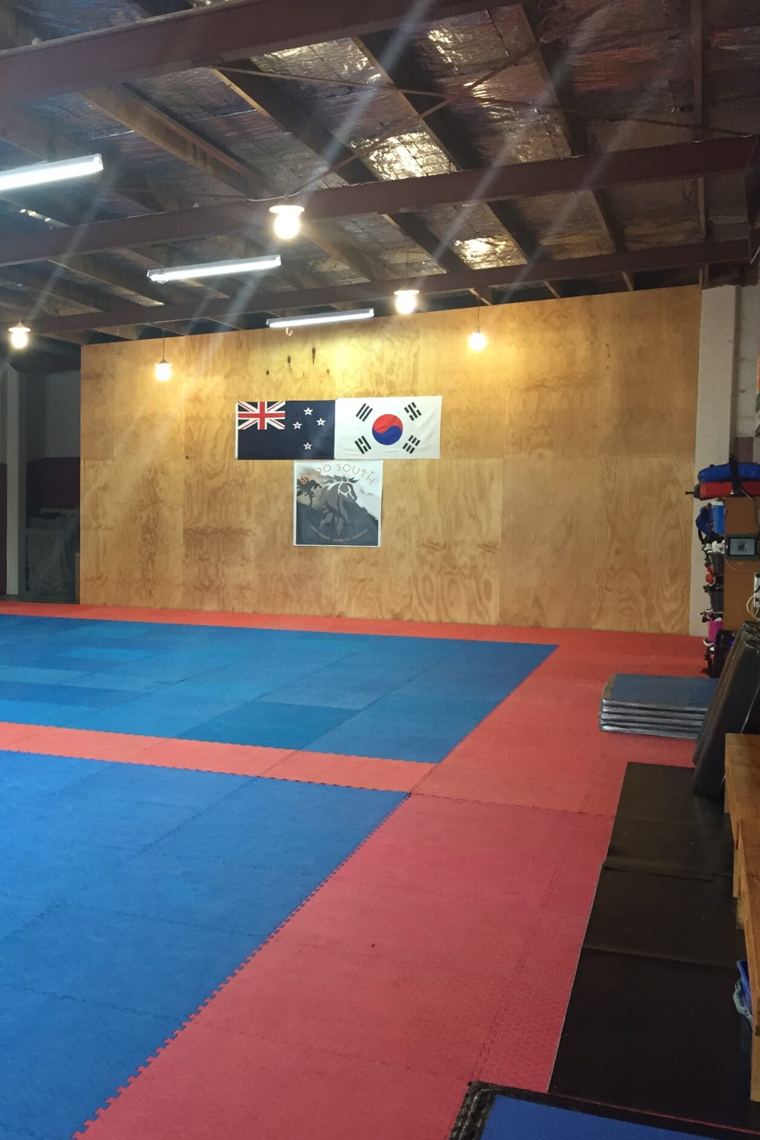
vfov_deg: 47.4
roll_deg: -1.1
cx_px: 39
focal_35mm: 41
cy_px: 579
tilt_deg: -3.6
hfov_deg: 30.8
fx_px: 1298
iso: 125
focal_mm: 4.15
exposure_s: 1/33
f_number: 2.2
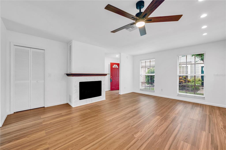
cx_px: 113
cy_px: 75
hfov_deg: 104.2
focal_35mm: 14
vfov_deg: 81.2
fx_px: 88
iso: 250
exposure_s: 1/2
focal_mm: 14
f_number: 7.1
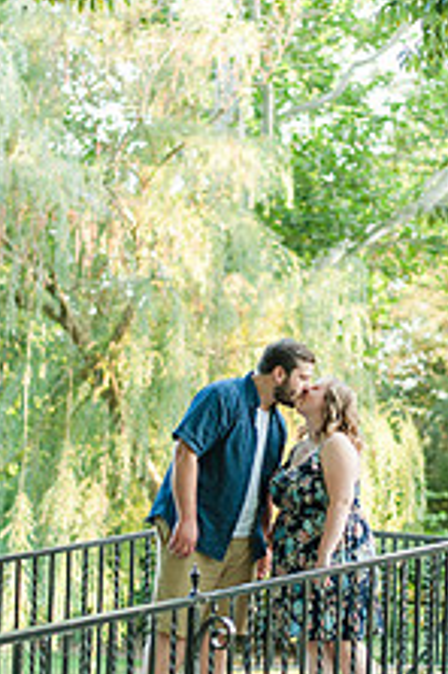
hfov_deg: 13.5
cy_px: 345
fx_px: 1891
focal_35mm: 101
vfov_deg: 20.2
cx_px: 274
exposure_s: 1/500
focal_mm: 50
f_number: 1.8
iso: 640
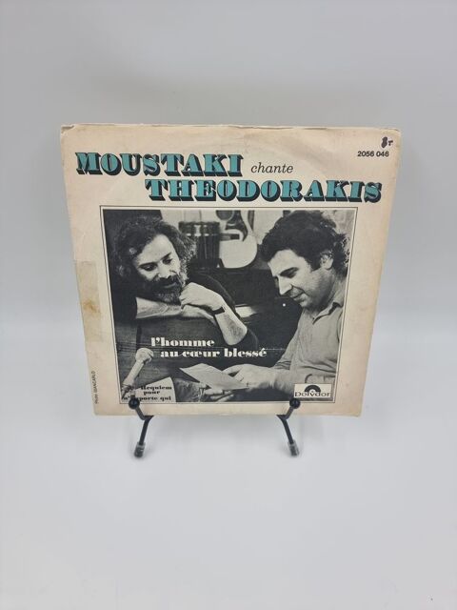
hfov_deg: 56.8
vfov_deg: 71.6
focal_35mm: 24
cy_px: 305
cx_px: 228
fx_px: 422
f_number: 1.8
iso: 50
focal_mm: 6.7
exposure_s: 1/100
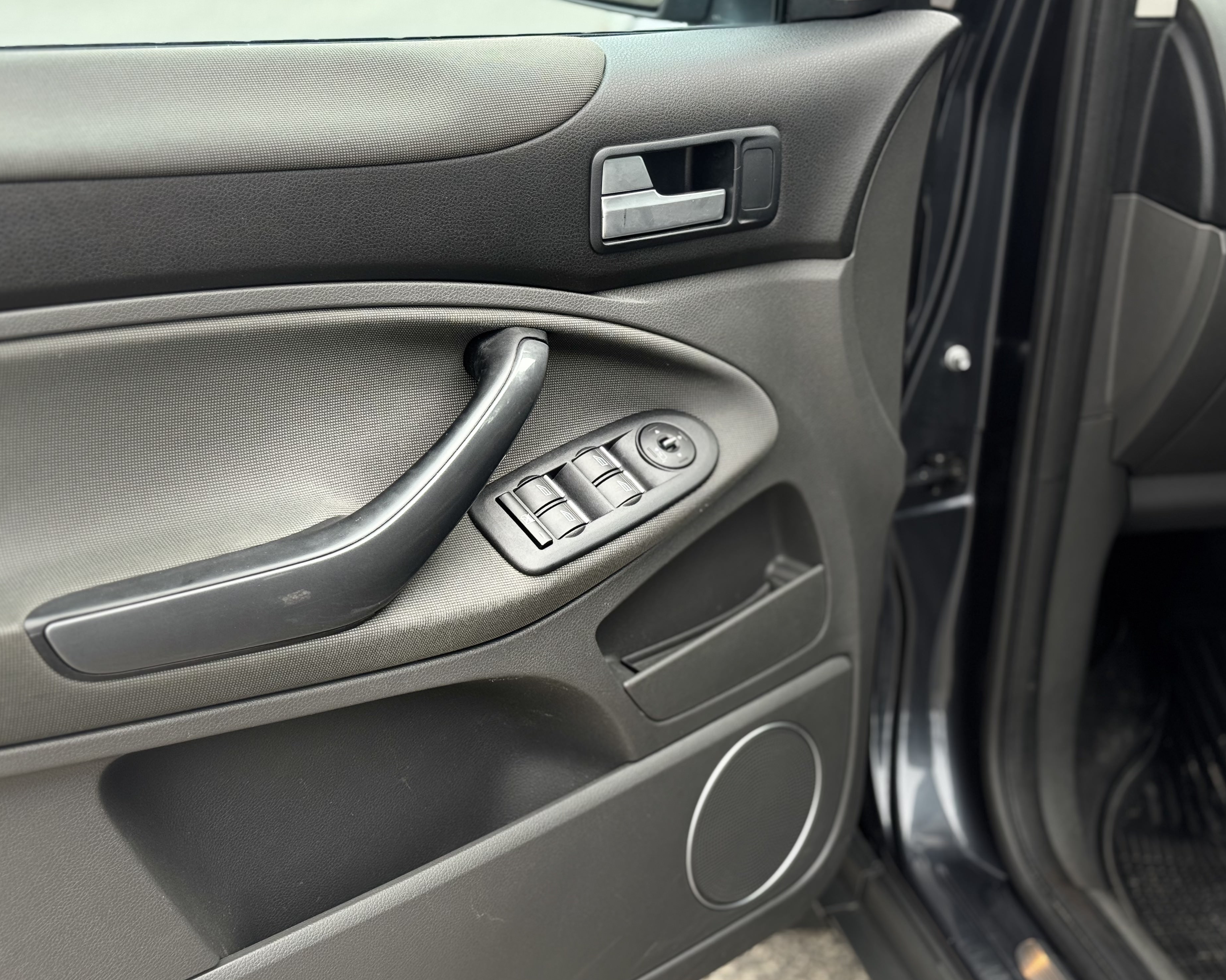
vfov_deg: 29.7
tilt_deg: -24.0
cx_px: 599
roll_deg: -1.4
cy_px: 494
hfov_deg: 36.7
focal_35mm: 51
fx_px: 1850
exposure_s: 1/124
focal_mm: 6.76
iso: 64
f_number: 1.78
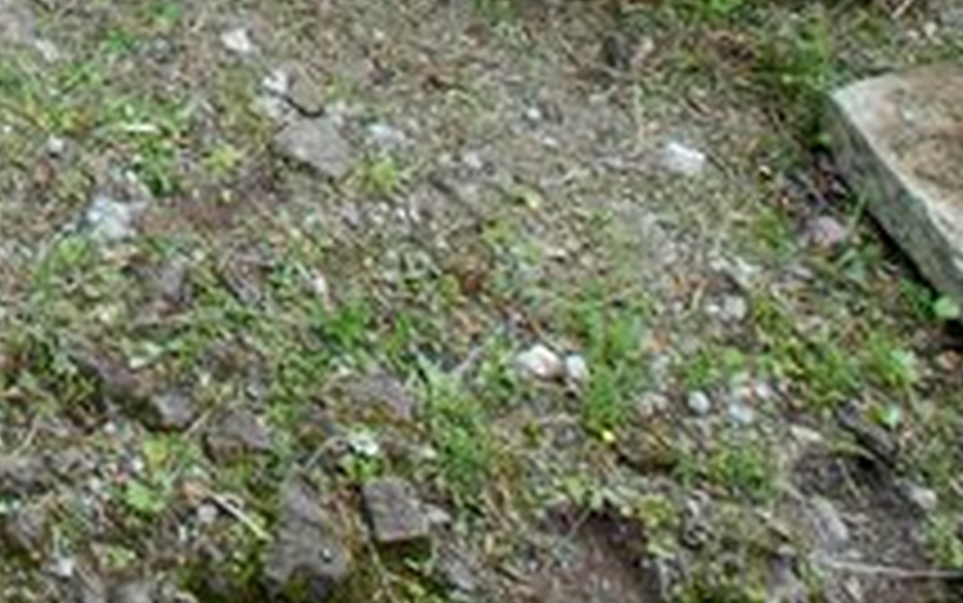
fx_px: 2626
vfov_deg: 11.4
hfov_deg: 17.9
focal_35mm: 100
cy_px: -736
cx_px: -594
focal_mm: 14
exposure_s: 1/125
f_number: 5.6
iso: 200
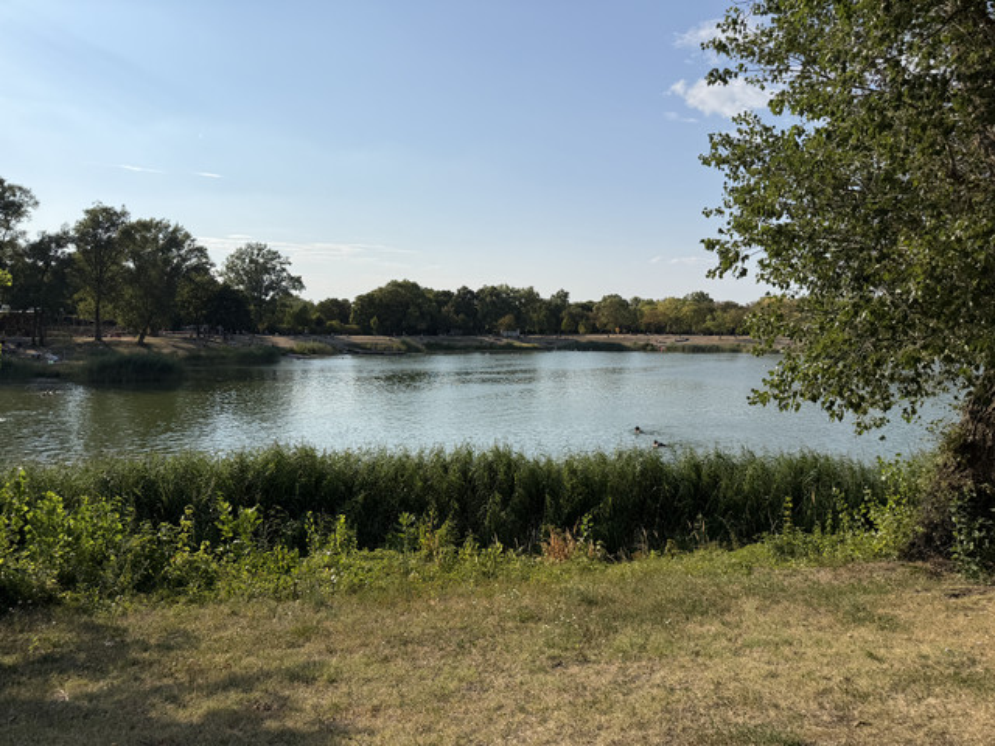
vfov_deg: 56.8
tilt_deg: -4.7
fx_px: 690
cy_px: 373
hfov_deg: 71.6
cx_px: 498
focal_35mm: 24
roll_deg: +0.1
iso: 80
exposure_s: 1/9091
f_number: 1.78
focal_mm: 6.76
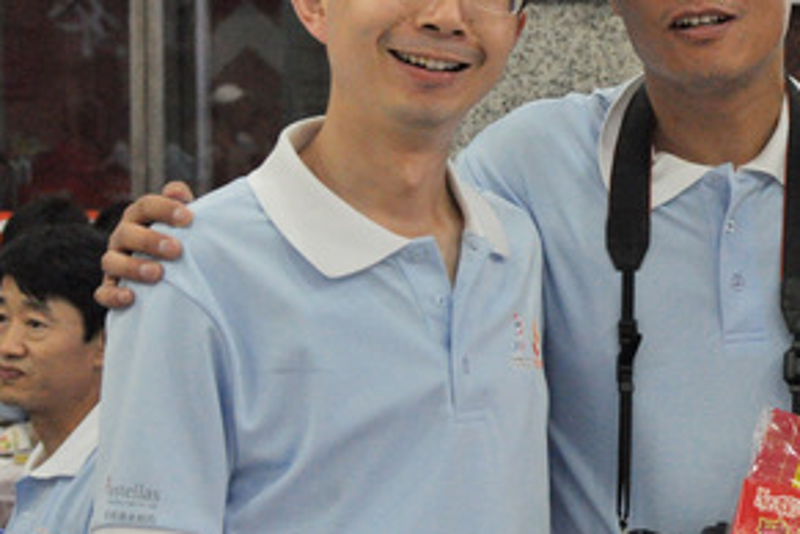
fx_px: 3022
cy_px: 153
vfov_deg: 10.1
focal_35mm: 136
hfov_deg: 14.9
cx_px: 737
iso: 1600
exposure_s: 1/90
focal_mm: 44
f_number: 5.6
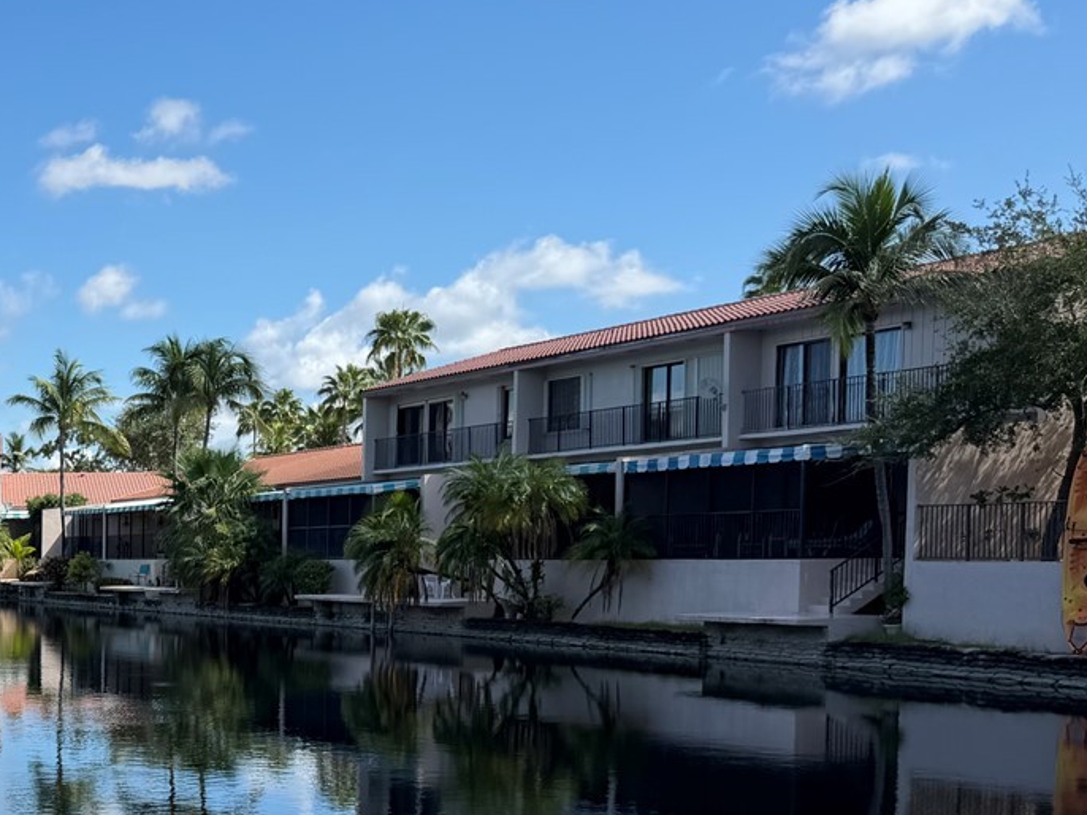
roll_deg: +0.2
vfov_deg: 25.6
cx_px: -163
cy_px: 650
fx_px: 1758
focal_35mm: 56
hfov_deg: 30.1
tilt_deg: -3.4
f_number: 1.78
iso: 80
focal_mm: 6.76
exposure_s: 1/4167
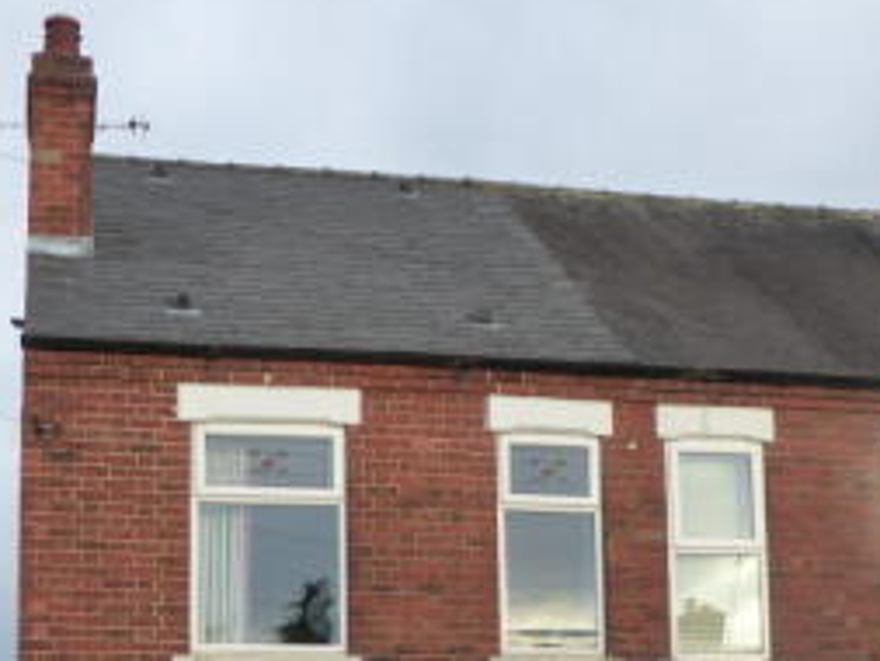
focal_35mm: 76
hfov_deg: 25.6
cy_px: 652
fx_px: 1933
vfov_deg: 18.9
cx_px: 496
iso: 160
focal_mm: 5.9
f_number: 4
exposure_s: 1/160
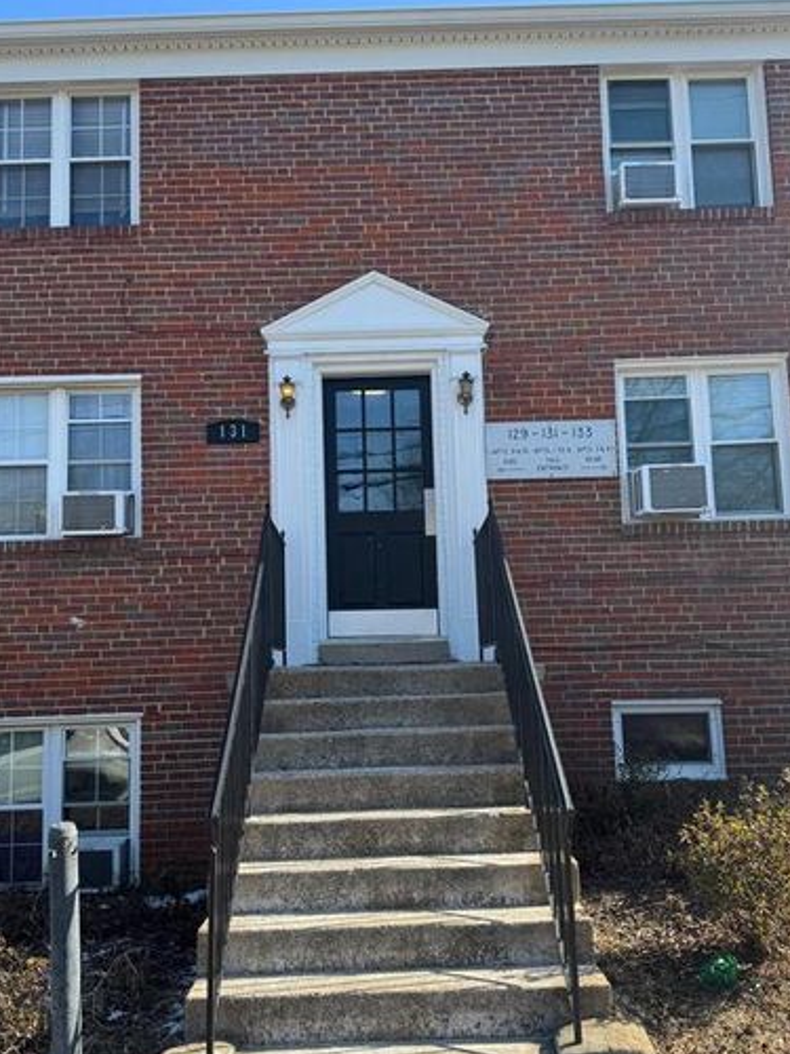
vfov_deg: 56.8
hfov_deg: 44.2
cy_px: 532
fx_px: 974
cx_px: 383
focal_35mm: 32
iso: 80
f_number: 1.78
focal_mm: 6.76
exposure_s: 1/1721
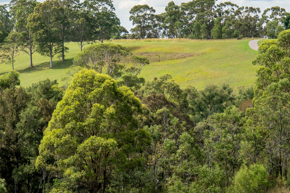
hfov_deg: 9.0
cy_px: 68
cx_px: 22
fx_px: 1829
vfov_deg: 6.1
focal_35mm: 227
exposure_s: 1/400
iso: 100
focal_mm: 48
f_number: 5
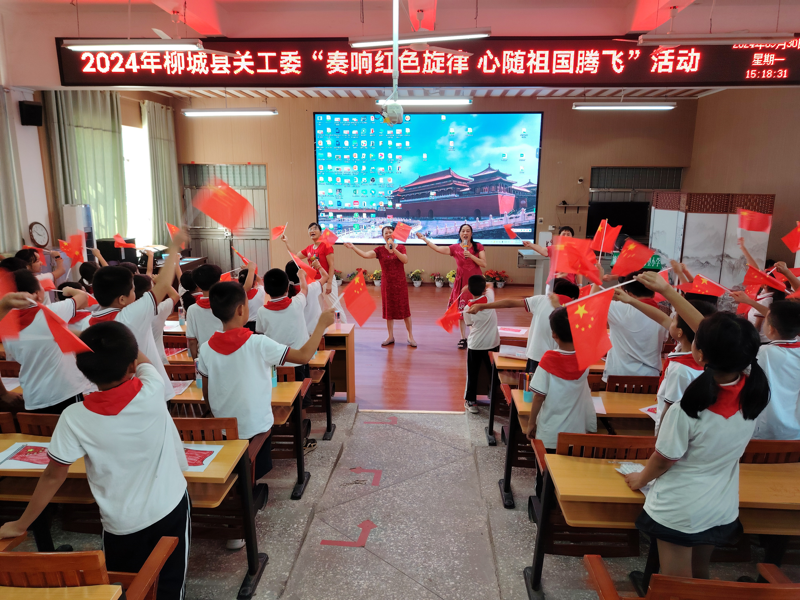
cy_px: 300
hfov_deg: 71.6
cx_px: 400
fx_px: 555
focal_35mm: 24
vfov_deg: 56.8
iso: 347
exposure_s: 1/50
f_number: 1.75
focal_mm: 5.25
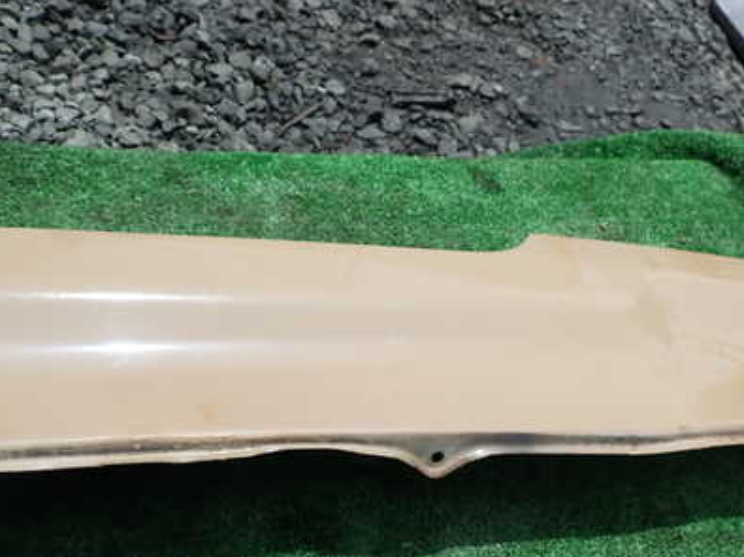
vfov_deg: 37.4
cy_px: 361
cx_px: 437
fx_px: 816
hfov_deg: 48.8
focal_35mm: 38
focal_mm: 4.5
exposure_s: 1/200
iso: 100
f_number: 8
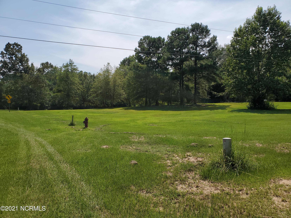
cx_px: 146
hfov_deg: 67.3
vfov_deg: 53.1
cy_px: 109
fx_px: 219
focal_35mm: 26
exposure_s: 1/2308
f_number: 2.4
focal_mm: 4.3
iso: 50
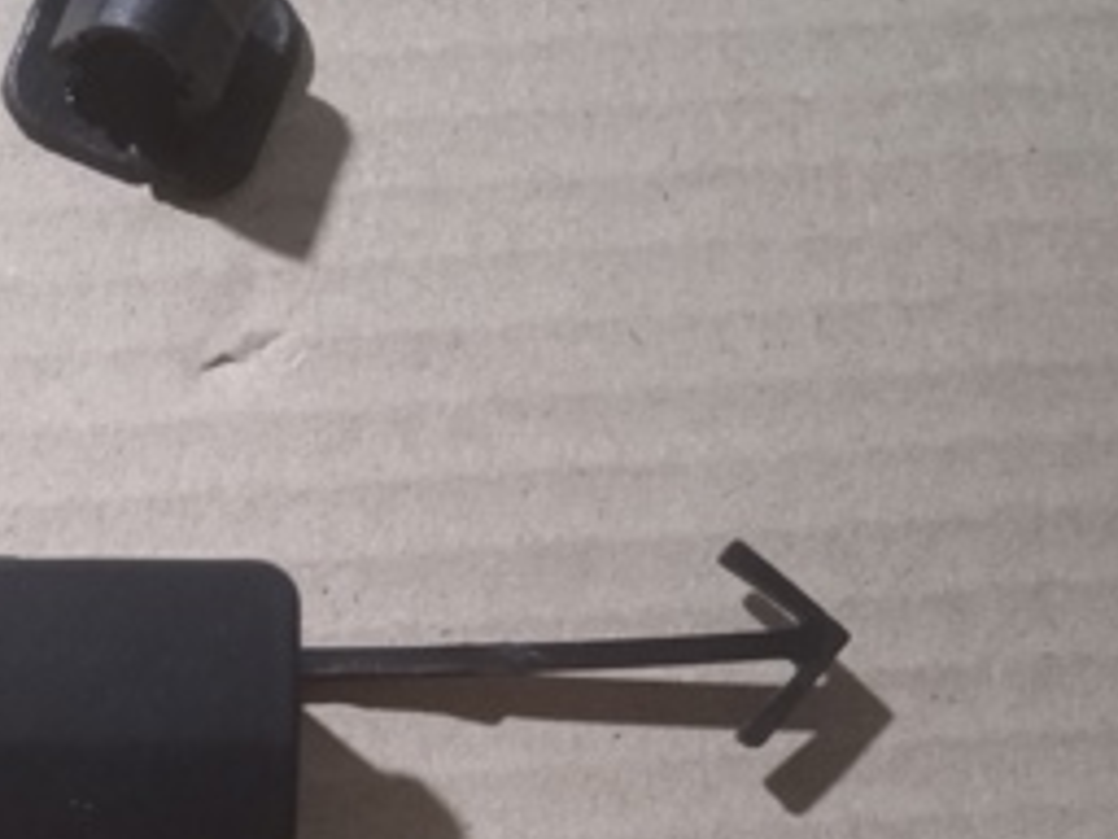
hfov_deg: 26.3
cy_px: 835
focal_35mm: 70
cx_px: -4
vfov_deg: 20.4
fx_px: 2261
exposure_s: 1/14.3
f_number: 2.2
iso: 1021
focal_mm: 3.43
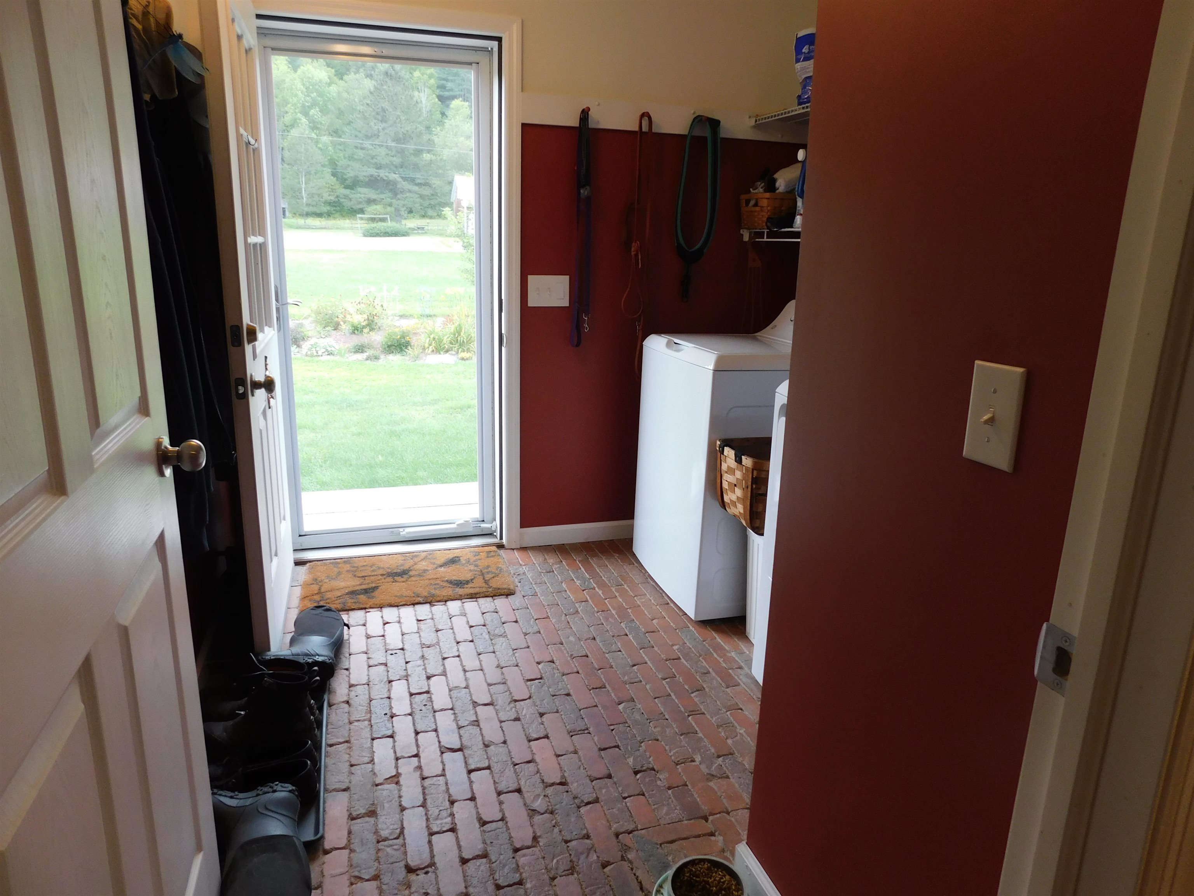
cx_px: 597
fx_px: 793
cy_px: 448
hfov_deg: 73.9
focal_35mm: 23
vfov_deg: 58.9
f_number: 3
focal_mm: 4
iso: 125
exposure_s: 1/50
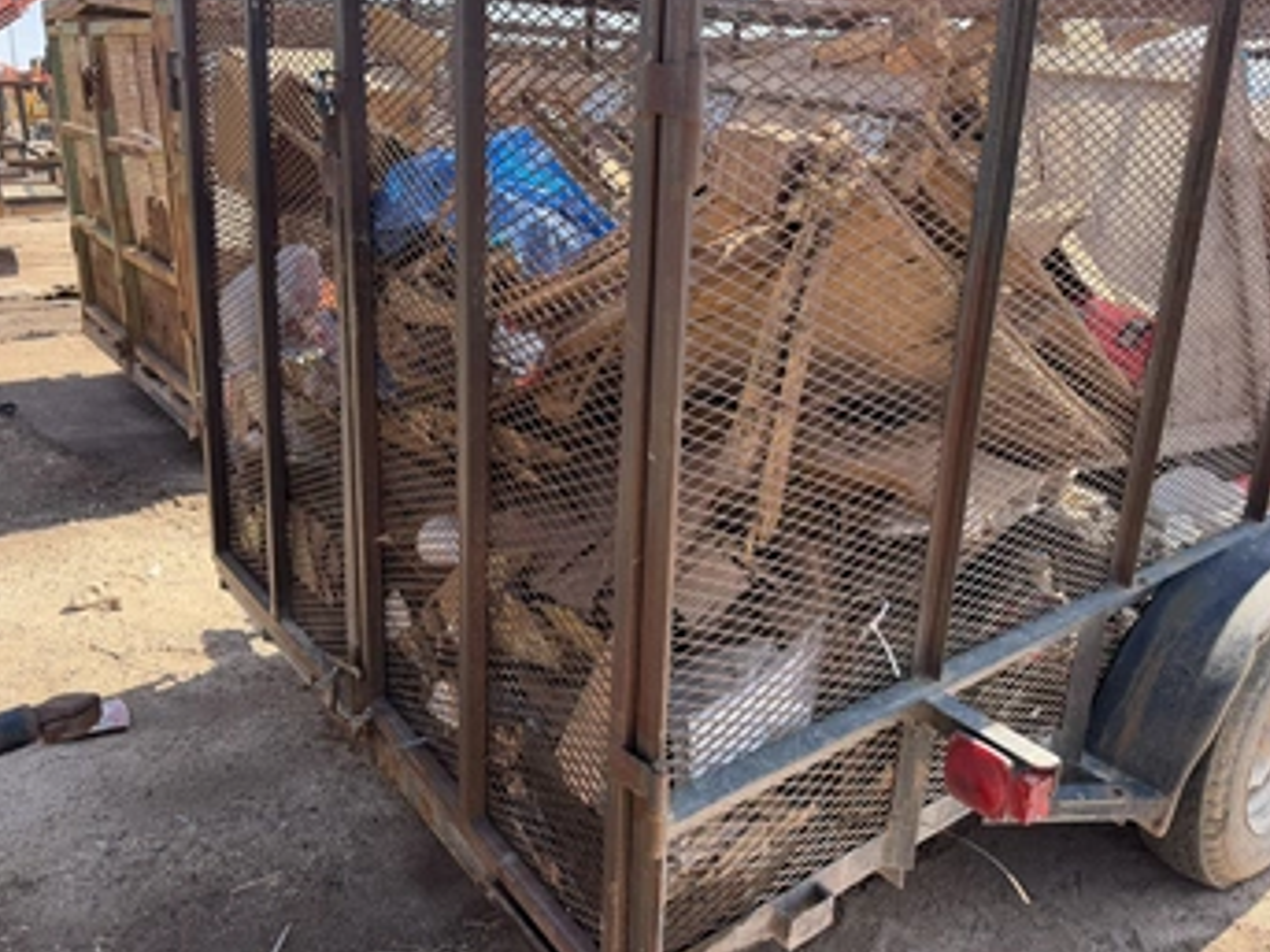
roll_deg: -3.5
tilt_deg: -13.4
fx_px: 1027
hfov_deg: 63.4
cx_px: 670
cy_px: 415
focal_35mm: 28
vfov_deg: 49.6
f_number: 1.78
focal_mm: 6.76
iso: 100
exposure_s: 1/1032
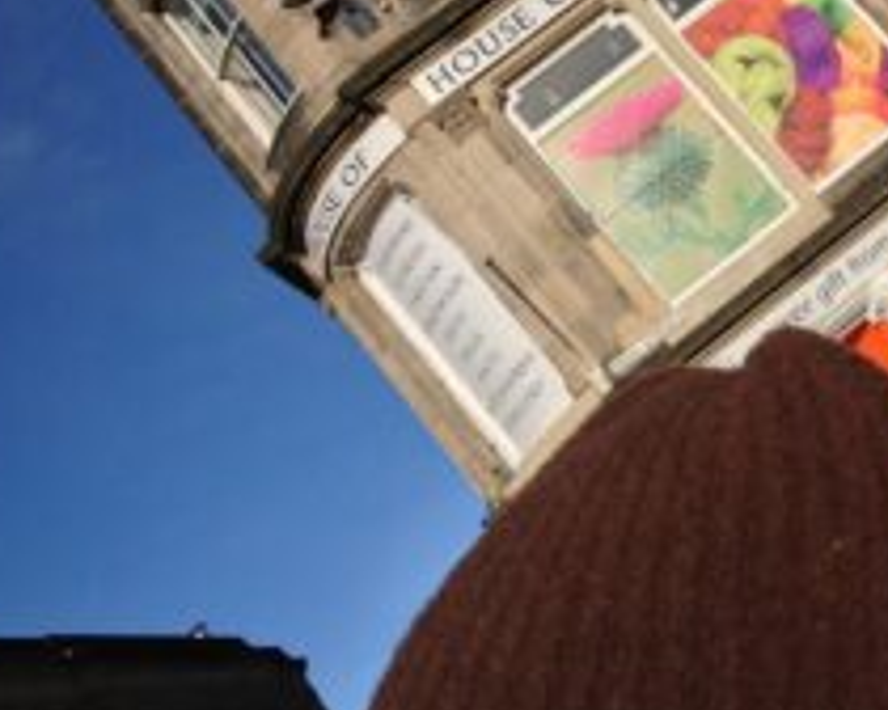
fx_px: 1708
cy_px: 292
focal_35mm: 65
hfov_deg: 28.1
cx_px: 782
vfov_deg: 23.5
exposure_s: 1/2632
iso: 50
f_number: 2.4
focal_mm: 4.28
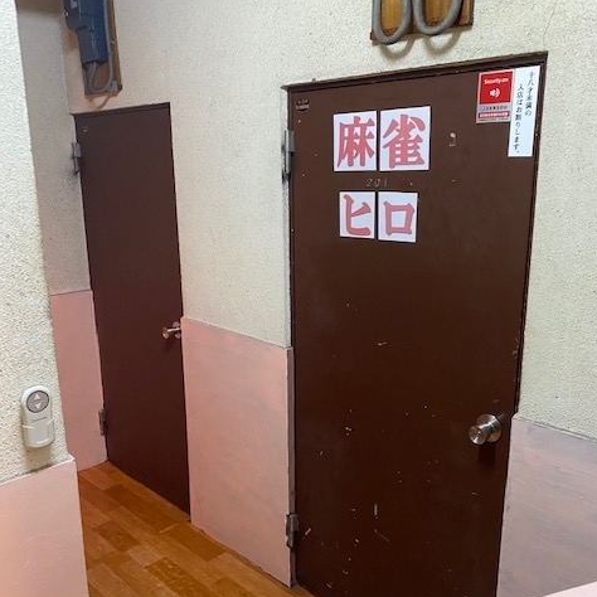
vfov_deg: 52.4
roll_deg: +0.2
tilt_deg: -15.4
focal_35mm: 31
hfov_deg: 52.5
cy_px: 329
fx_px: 605
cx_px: 301
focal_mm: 4.25
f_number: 1.8
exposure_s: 1/50
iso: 500
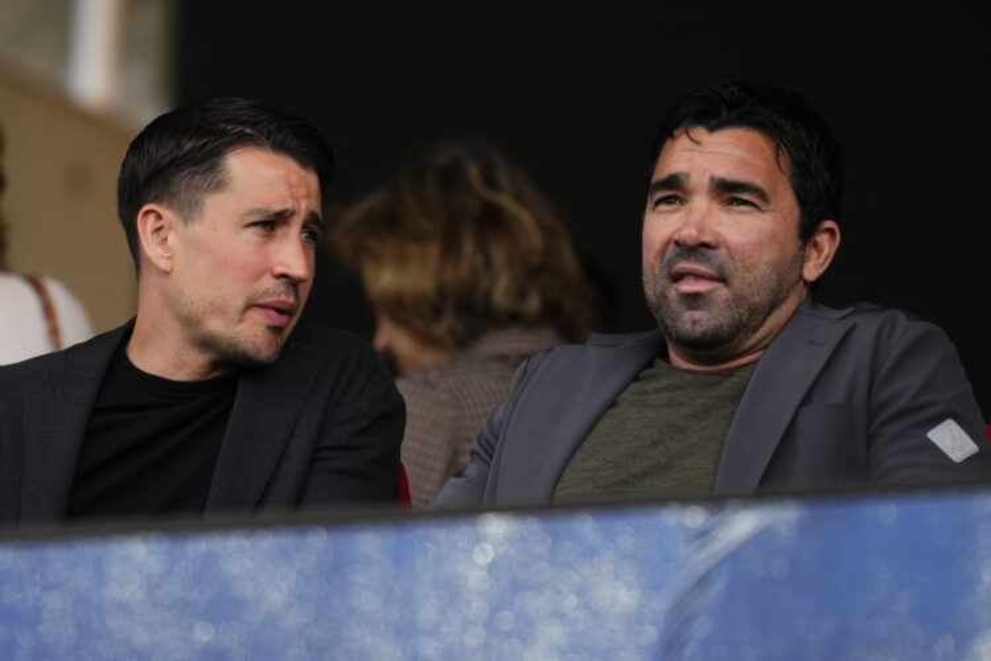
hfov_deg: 3.4
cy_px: 330
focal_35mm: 600
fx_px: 16515
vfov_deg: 2.3
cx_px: 496
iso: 500
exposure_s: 1/1250
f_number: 2.8
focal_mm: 400
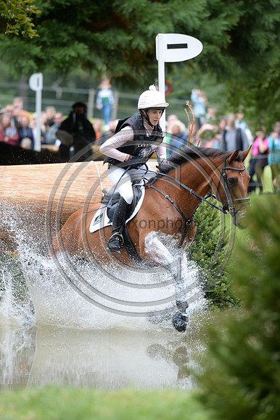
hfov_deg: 3.4
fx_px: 4672
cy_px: 210
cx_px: 140
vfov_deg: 5.2
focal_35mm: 400
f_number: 5.6
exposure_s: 1/1000
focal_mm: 400
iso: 2000
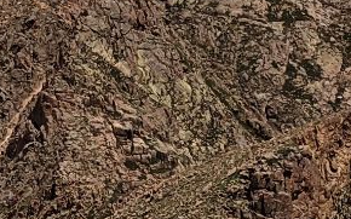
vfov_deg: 6.5
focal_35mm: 202
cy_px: 198
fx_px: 1932
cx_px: 207
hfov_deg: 10.4
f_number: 1.73
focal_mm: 4.38
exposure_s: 1/7812
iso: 73
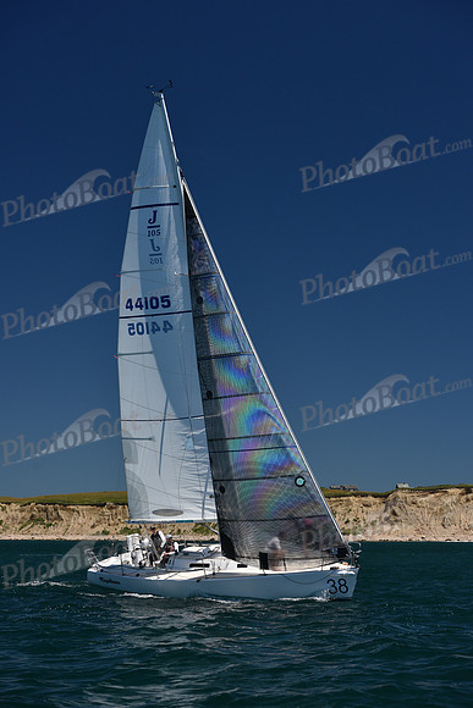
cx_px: 236
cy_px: 354
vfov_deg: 28.8
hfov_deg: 19.5
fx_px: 1379
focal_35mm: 70
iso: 250
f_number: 6.3
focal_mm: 70
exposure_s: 1/800
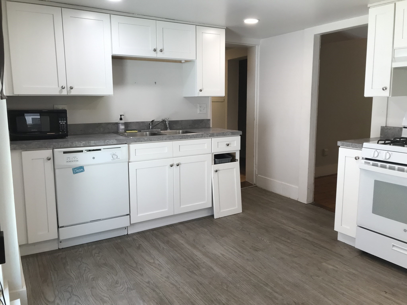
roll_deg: +0.0
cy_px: 152
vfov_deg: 49.7
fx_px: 329
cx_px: 204
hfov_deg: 63.4
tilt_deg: -8.8
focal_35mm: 28
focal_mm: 3.99
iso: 40
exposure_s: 1/120
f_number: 1.8
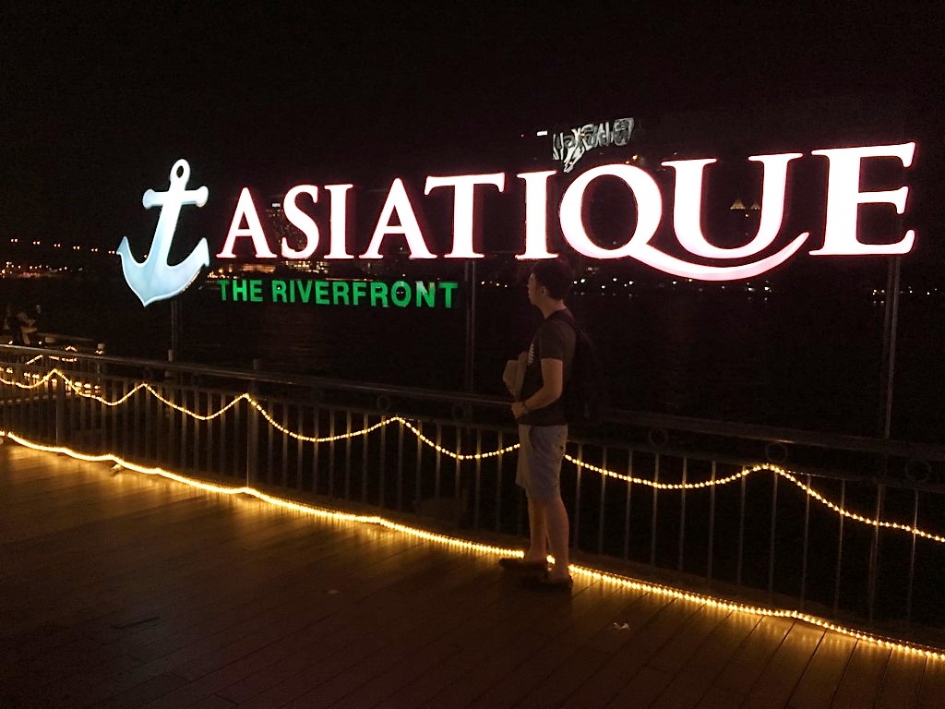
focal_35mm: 29
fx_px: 792
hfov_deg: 61.7
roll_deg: -1.0
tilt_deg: -5.0
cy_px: 354
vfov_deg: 48.2
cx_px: 472
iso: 200
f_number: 2.2
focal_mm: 4.15
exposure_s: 1/33
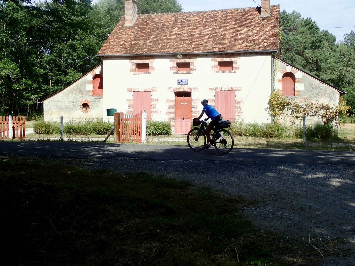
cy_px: 133
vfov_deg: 33.6
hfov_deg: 43.9
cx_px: 178
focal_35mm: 43
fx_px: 441
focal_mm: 7.86
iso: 100
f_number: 4
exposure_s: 1/500
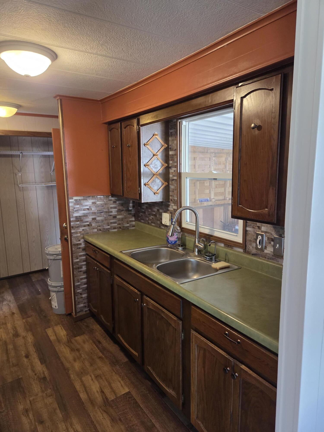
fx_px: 287
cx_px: 162
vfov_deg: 73.9
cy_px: 216
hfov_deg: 58.9
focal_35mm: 23
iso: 400
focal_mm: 5.4
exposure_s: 1/120
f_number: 1.8
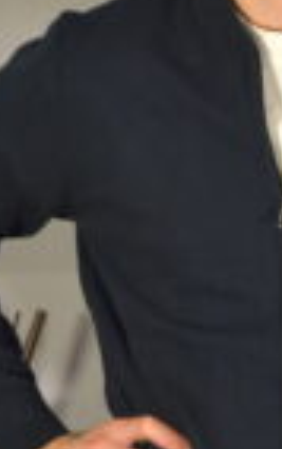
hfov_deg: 5.4
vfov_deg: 8.7
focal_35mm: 242
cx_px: 247
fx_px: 2970
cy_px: 256
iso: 640
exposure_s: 1/30
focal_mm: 50
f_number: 5
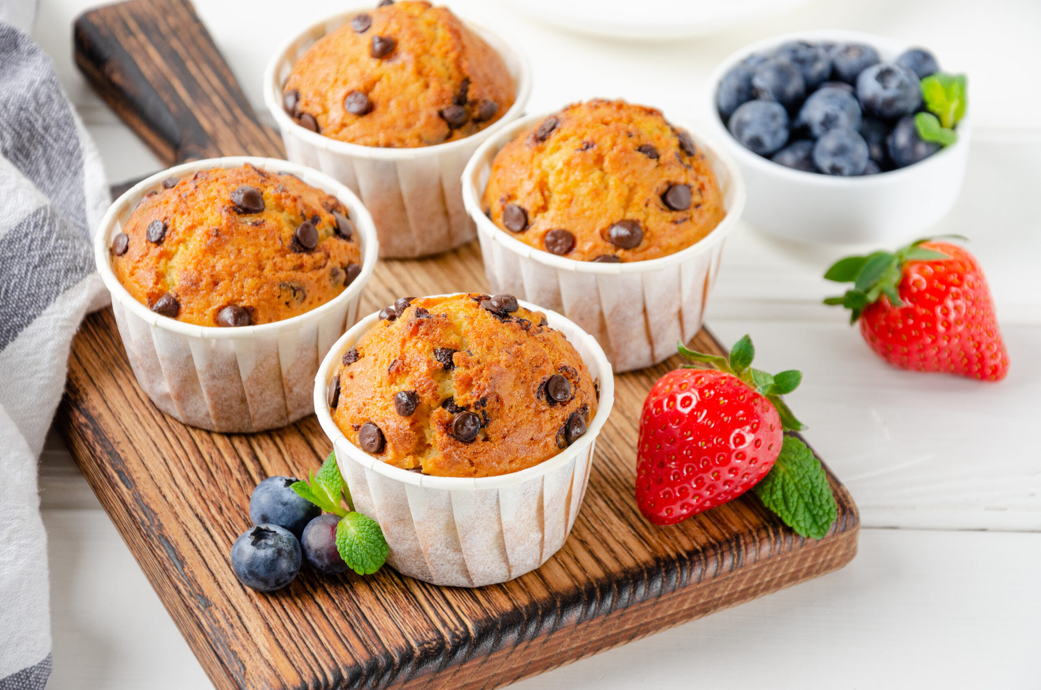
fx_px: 3896
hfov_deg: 15.2
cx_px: 520
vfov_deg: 10.1
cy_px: 345
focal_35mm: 135
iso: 320
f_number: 7.1
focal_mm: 90
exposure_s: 1/200
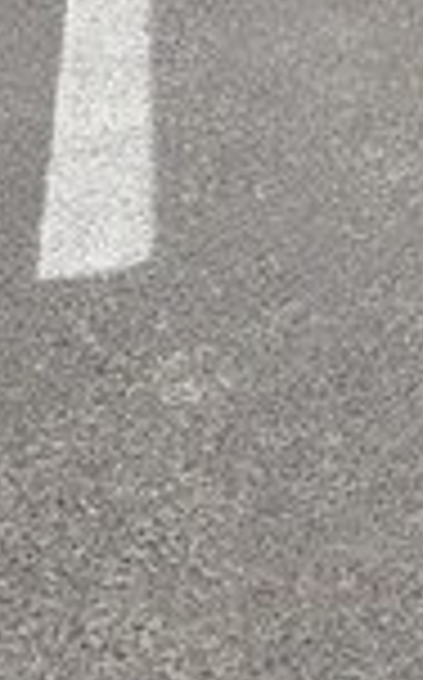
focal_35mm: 125
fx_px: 2312
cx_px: 878
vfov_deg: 15.6
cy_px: -299
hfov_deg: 9.7
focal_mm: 3.71
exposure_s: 1/1647
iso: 40
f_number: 1.7
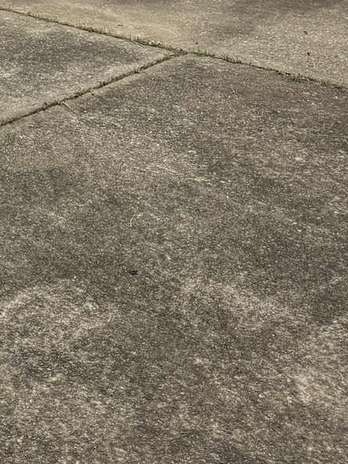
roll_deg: +0.7
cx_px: -274
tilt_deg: -1.1
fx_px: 1247
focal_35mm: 93
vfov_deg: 17.7
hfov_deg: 14.1
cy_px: -325
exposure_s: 1/9009
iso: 80
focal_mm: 6.76
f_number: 1.78
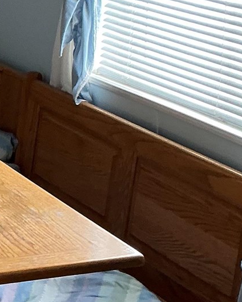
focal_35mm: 123
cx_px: -152
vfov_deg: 15.5
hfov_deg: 11.8
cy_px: 39
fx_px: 1101
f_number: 1.8
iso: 64
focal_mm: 3
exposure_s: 1/60
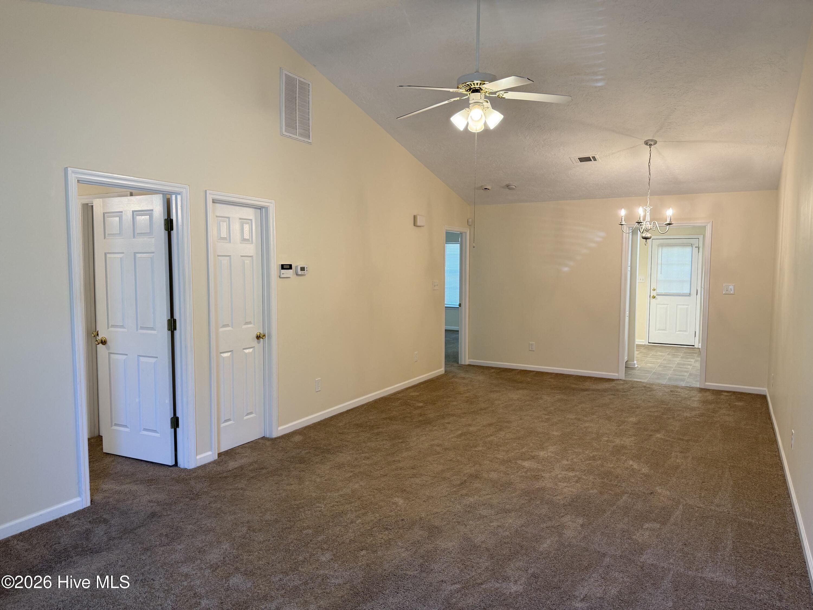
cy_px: 305
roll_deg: -0.4
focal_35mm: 24
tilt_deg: -3.3
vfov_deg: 56.8
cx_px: 406
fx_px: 564
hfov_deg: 71.6
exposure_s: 1/120
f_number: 1.78
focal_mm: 6.76
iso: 160
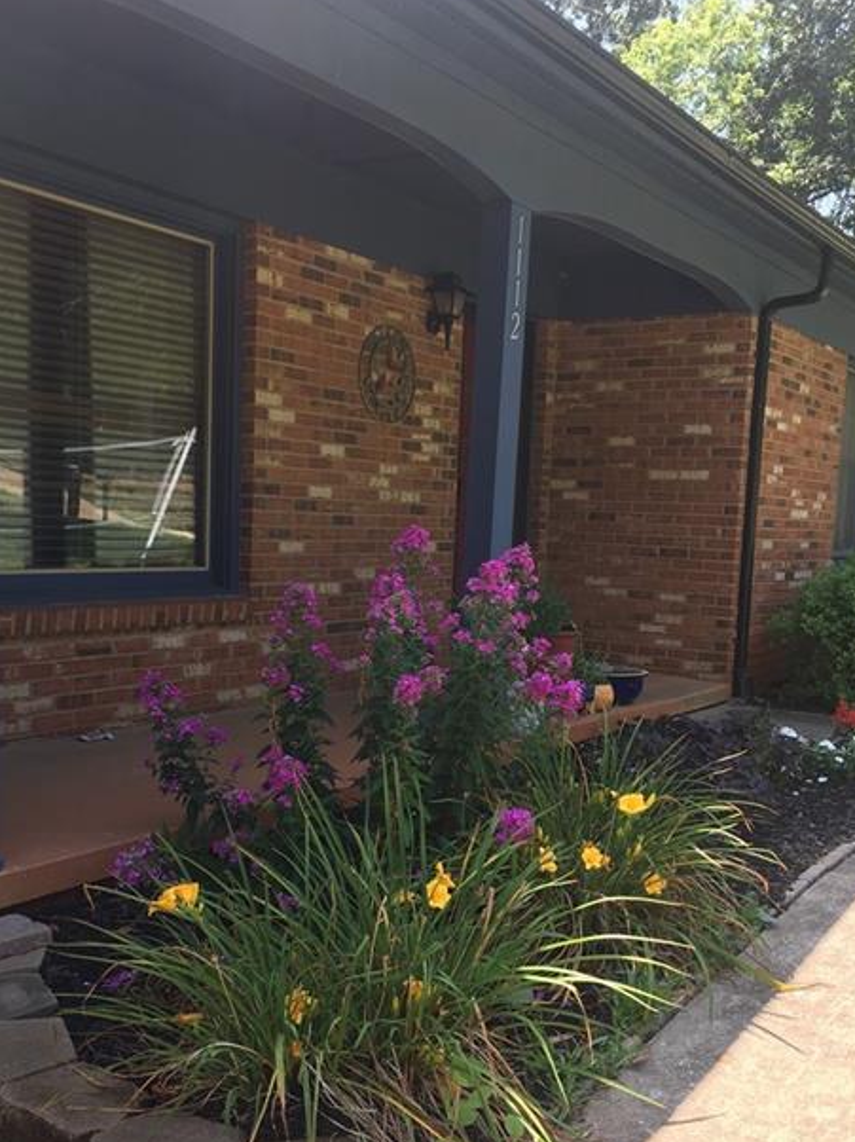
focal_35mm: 37
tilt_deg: -6.6
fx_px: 1219
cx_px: 451
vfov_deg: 50.0
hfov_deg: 38.6
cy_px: 651
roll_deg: -0.8
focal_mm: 4.15
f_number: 2.2
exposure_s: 1/195
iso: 25
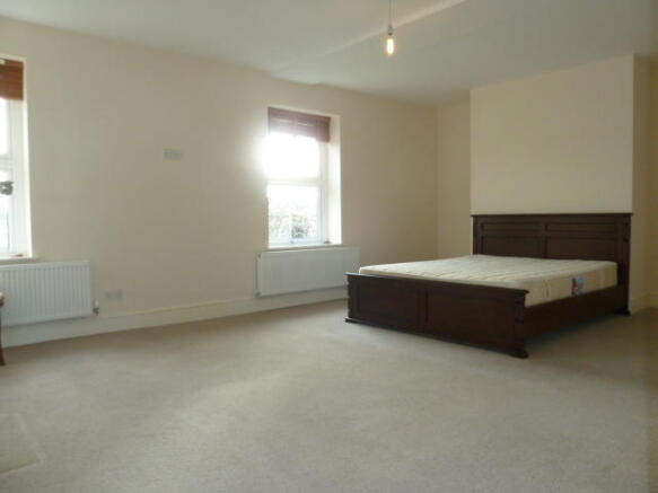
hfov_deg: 69.4
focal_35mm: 25
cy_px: 246
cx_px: 329
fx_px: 475
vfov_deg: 54.9
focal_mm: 4.1
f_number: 3.3
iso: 160
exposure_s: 1/30
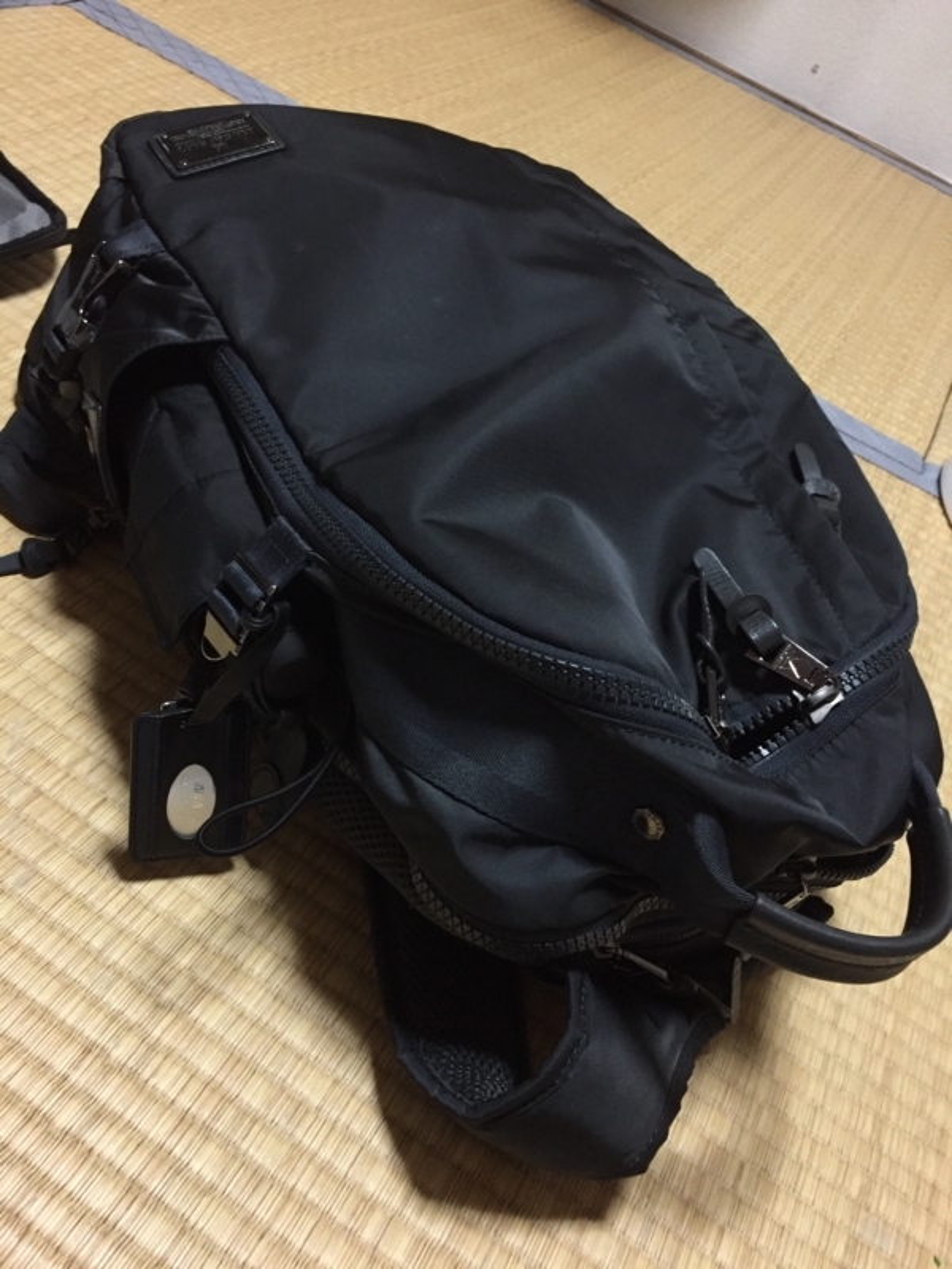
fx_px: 1063
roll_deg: -23.5
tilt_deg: -41.6
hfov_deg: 48.2
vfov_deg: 61.7
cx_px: 476
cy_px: 634
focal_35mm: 29
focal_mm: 4.15
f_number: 2.2
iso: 160
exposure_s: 1/30
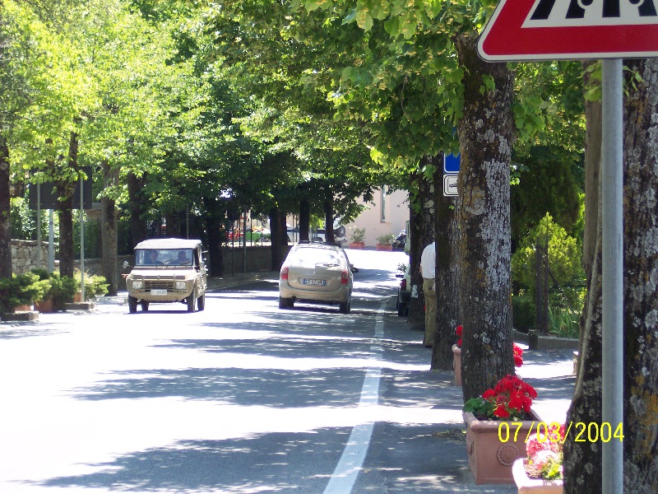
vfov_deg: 13.0
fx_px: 2167
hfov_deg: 17.3
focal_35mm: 114
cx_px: 329
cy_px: 247
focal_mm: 24
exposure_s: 1/180
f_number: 4.8
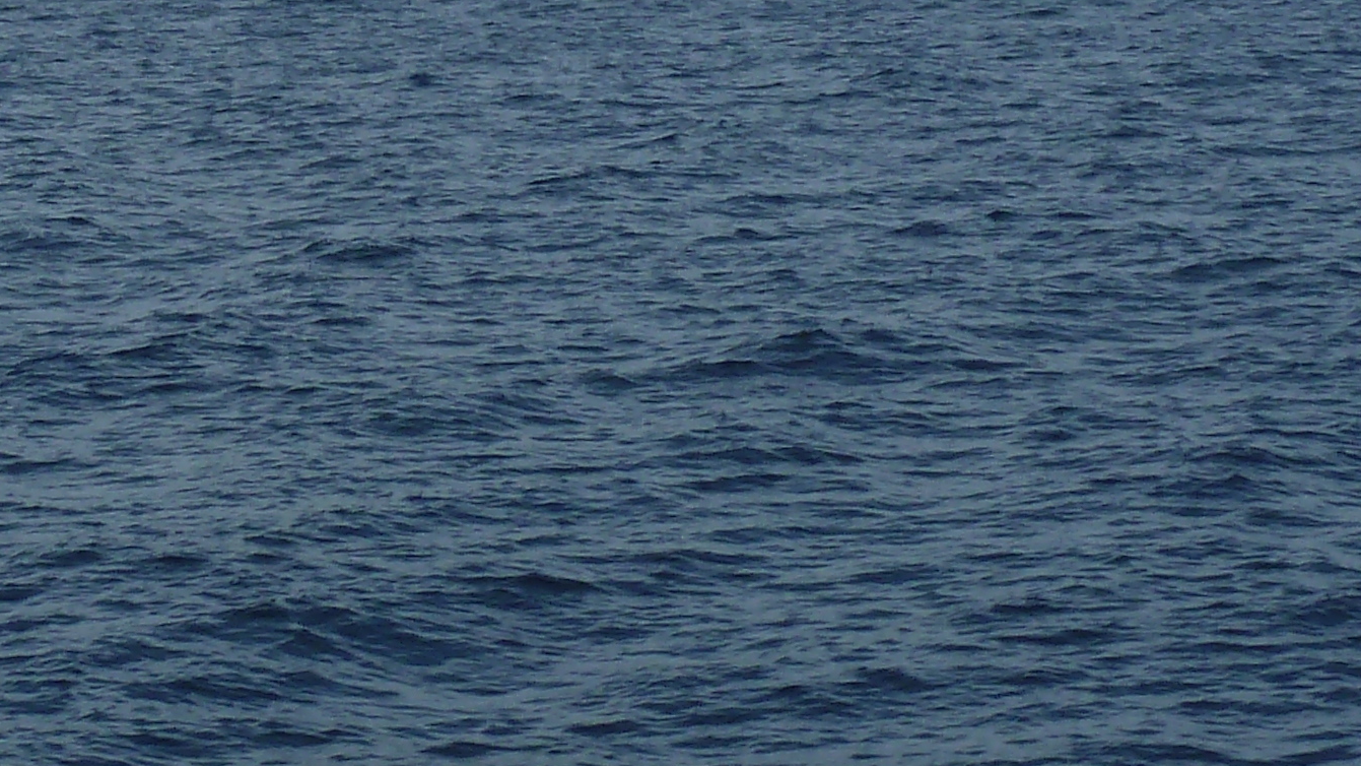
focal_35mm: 143
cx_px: -270
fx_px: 5160
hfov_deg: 14.5
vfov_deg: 8.3
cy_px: -282
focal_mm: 7.3
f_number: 5.6
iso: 80
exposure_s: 1/500
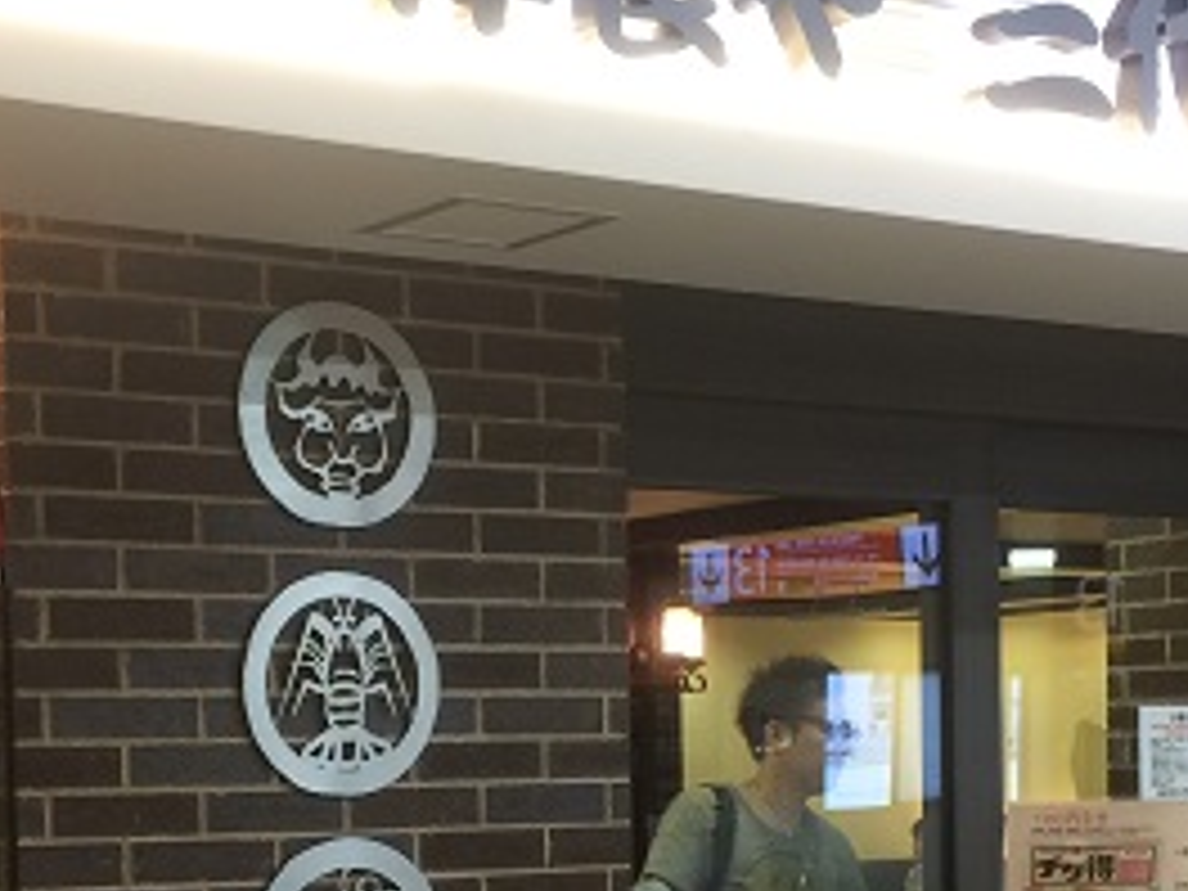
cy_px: 866
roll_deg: +1.5
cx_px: 482
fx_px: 2643
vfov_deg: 18.7
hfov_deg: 25.3
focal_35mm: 77
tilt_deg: -1.0
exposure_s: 1/30
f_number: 2.2
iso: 80
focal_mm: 4.15
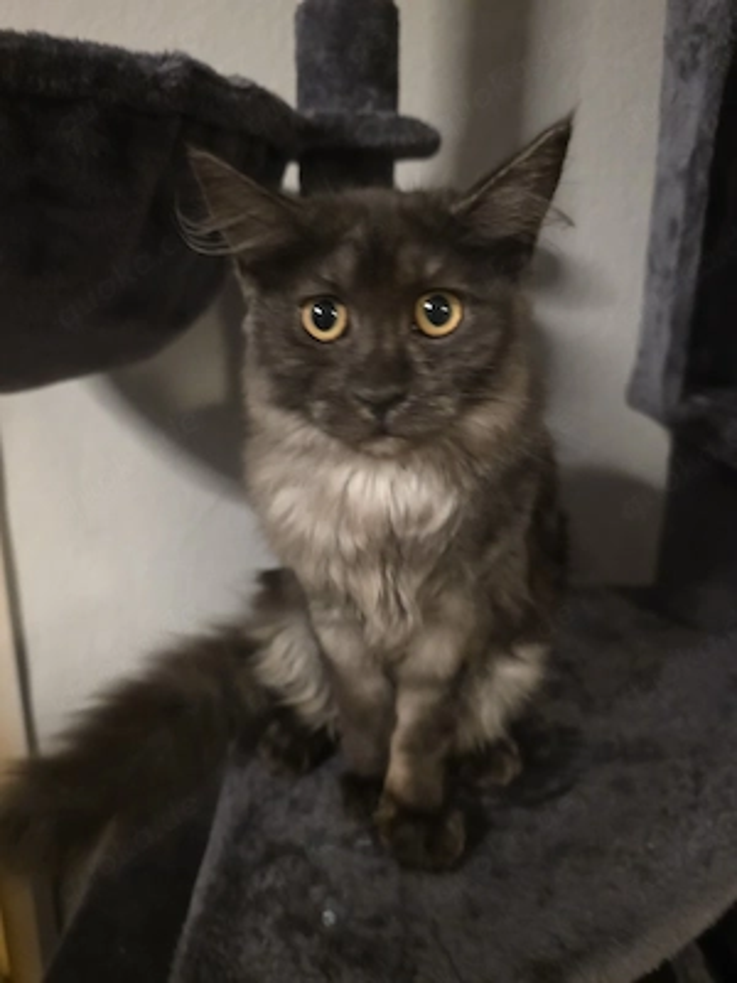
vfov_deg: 73.9
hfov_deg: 58.9
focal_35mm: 23
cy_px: 492
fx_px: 653
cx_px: 368
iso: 1250
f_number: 1.7
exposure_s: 1/25.1
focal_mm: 6.3
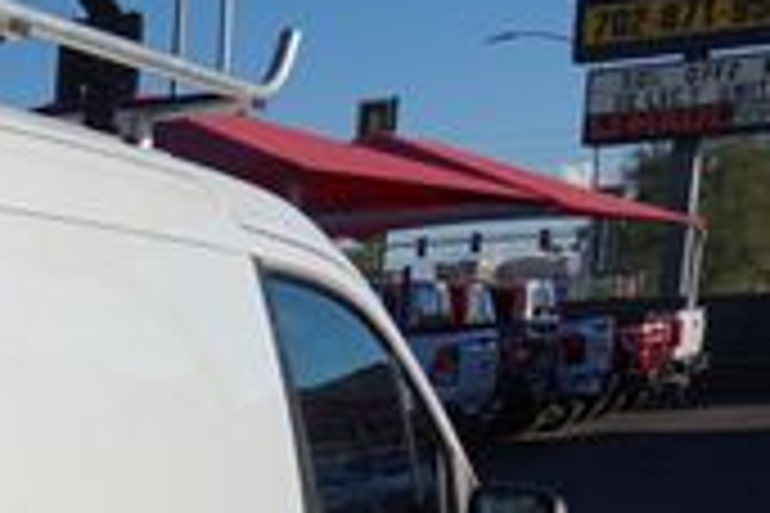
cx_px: -513
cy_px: 828
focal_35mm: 90
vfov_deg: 14.0
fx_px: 1925
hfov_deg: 18.8
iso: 100
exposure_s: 1/250
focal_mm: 16
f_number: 11
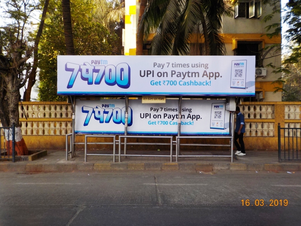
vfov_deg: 46.8
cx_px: 150
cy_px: 113
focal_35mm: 30
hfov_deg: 60.0
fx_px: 261
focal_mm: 4.1
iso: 125
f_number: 3.3
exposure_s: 1/100
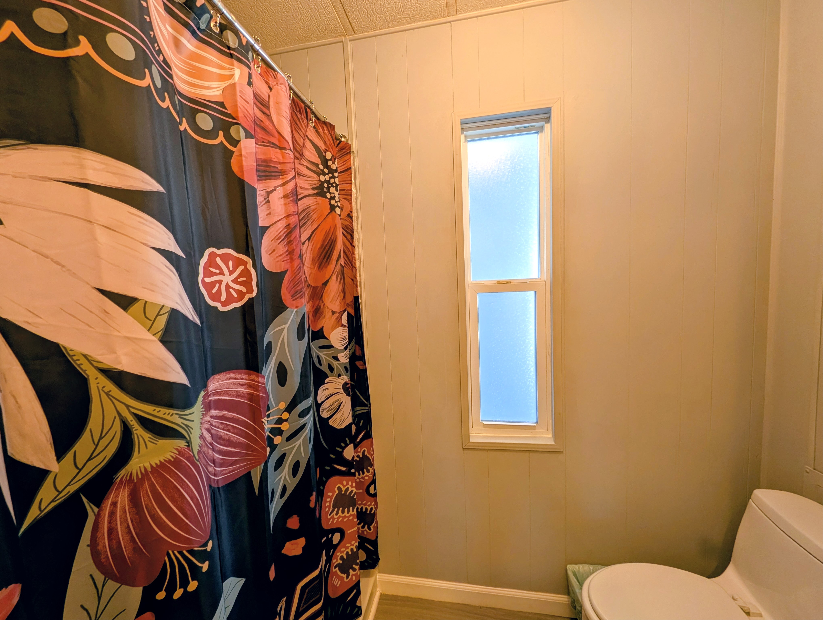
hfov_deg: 110.5
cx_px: 412
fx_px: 286
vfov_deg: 94.6
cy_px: 310
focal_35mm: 12
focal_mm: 2.23
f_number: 1.95
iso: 63
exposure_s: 1/24
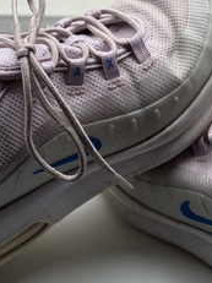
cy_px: 99
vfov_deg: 18.9
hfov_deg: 14.2
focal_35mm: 104
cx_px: 126
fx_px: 850
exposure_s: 1/67
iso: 100
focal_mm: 6.76
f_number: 1.78
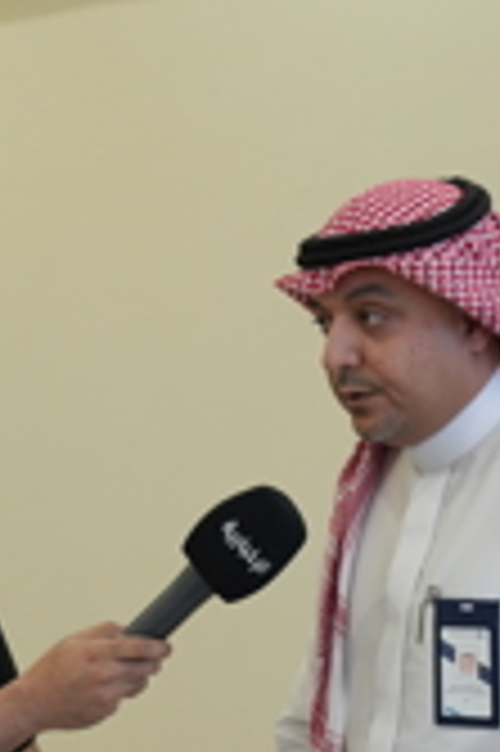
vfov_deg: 17.7
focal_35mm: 116
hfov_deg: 11.7
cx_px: 423
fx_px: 2422
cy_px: 387
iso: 1250
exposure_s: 1/200
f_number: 5
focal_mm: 43
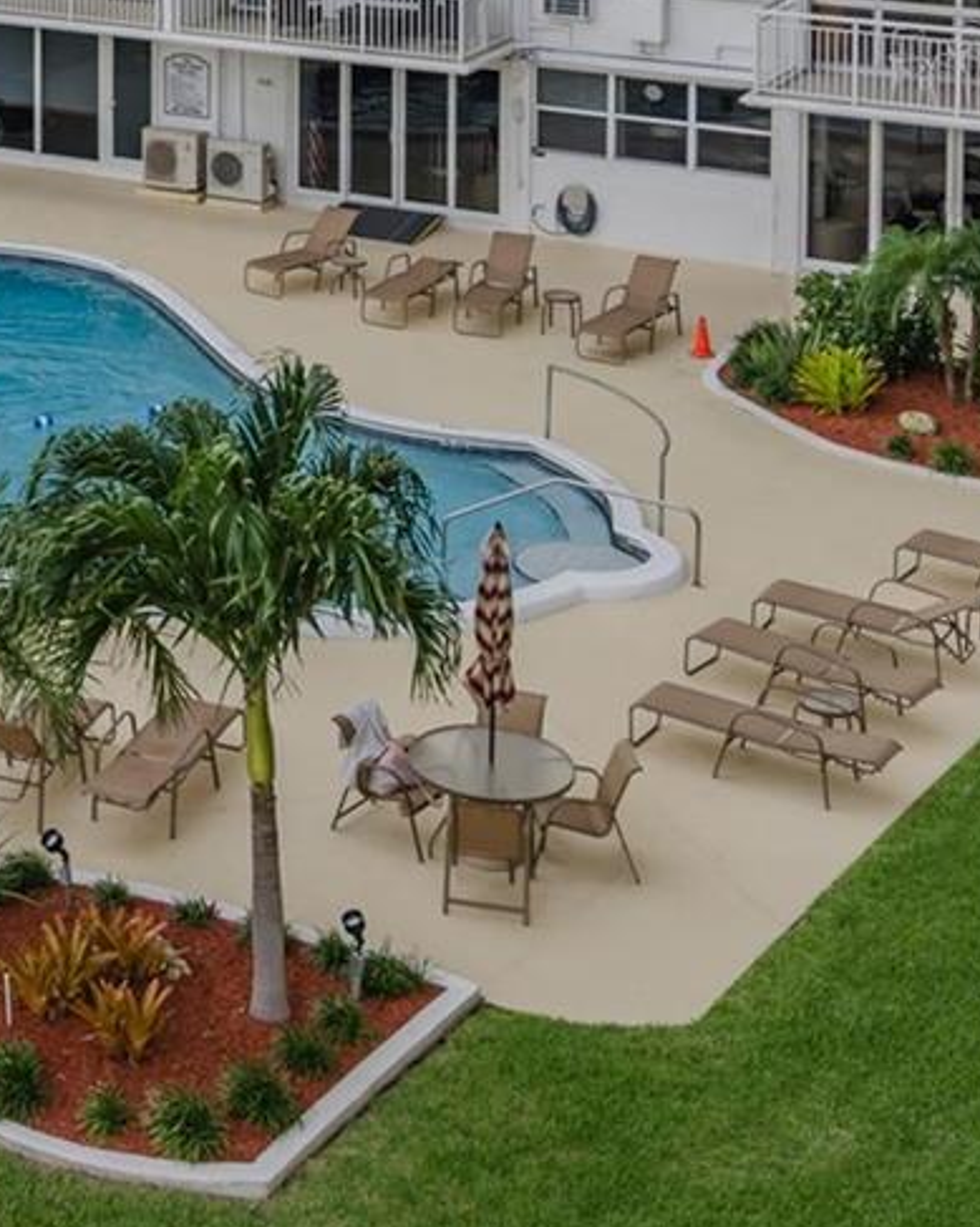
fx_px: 2359
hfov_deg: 21.6
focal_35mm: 65
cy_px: 442
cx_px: -237
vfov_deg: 29.0
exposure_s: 1/160
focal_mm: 22
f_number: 5.6
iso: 100
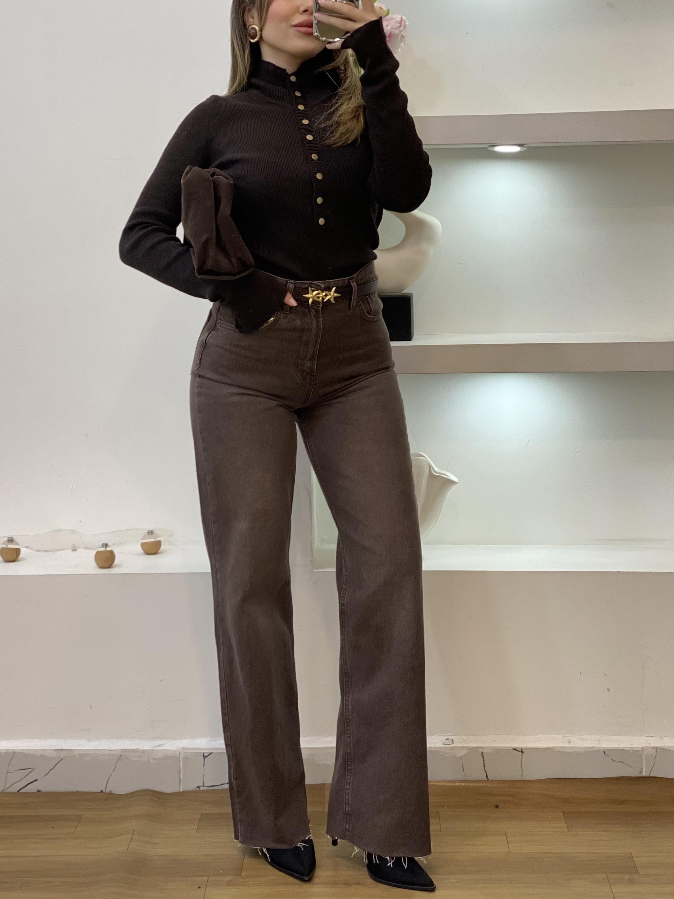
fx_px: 1636
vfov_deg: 30.7
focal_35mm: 63
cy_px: 363
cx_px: 308
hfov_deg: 23.3
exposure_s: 1/100
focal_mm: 6
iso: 80
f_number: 2
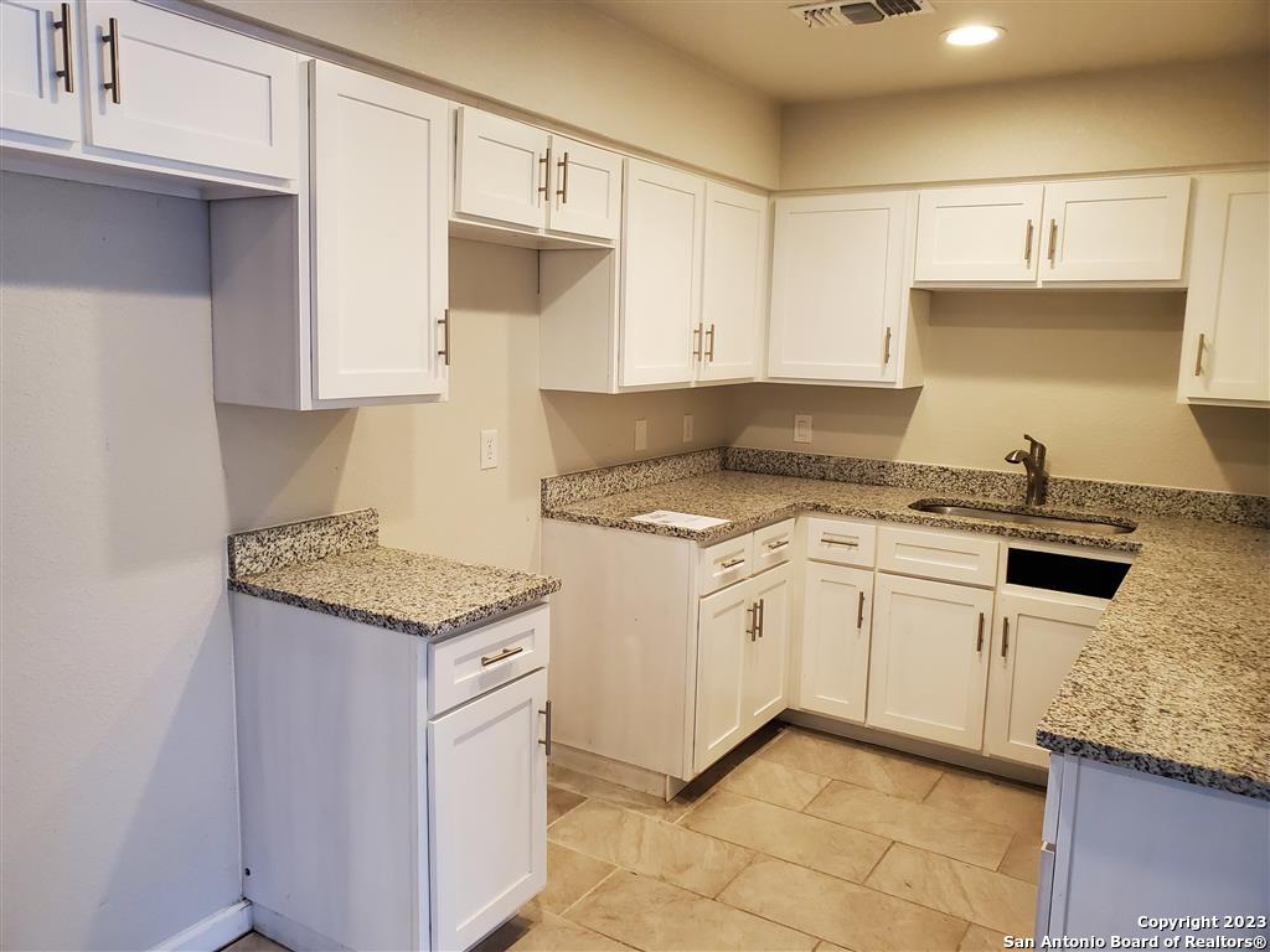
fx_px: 954
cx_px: 635
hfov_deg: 67.3
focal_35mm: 26
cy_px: 476
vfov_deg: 53.1
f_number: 2.4
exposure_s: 1/60
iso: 250
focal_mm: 4.3
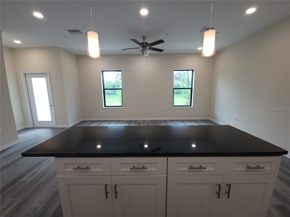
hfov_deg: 106.2
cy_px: 108
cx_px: 145
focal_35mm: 13
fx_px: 109
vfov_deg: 89.9
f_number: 2.2
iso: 80
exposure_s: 1/60
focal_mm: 2.2
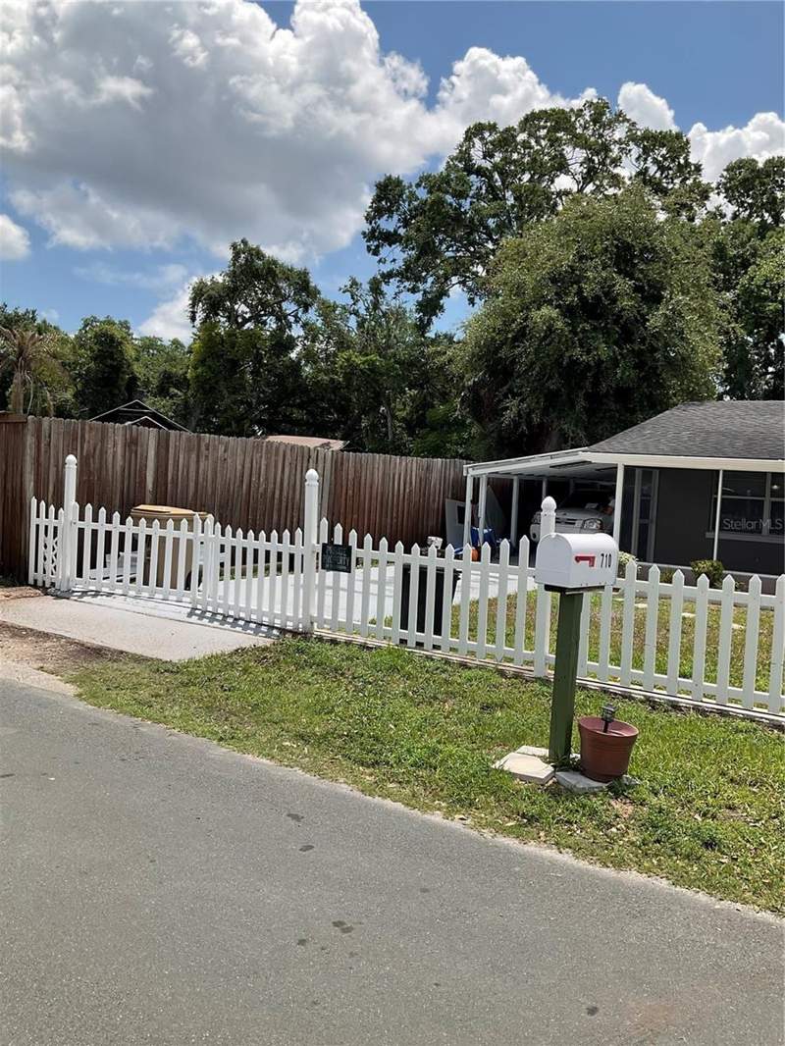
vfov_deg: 61.6
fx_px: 877
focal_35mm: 29
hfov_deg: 48.2
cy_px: 523
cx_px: 392
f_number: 1.8
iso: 16
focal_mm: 3
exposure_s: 1/2058
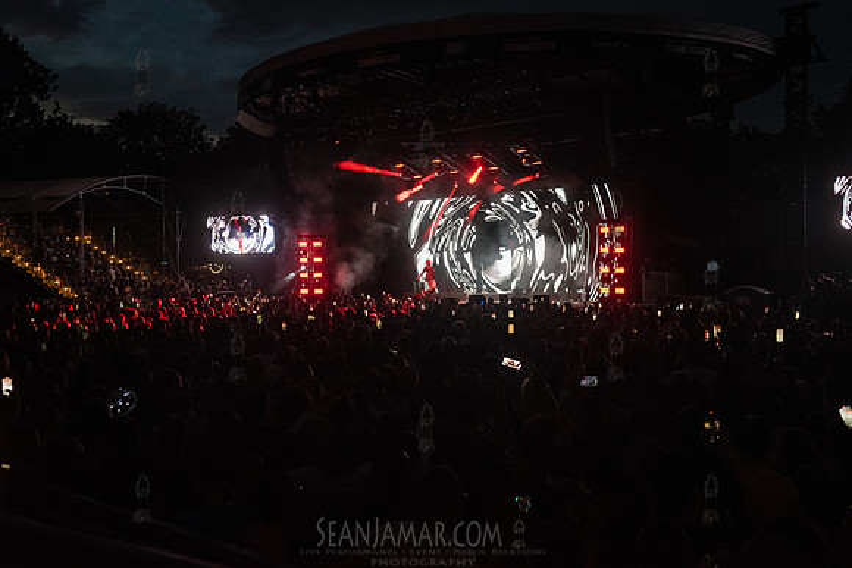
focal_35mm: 35
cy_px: 284
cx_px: 426
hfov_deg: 54.4
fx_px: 828
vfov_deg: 37.9
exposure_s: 1/320
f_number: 3.2
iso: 8000
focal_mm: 35
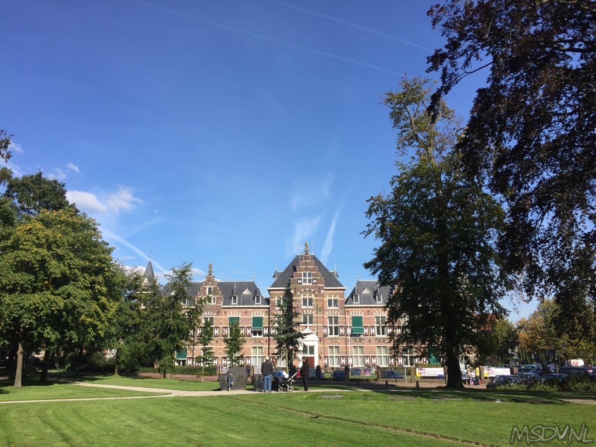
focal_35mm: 29
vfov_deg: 48.2
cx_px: 298
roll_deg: -0.9
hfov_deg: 61.7
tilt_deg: +15.3
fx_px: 499
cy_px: 224
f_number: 2.2
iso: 32
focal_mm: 4.15
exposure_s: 1/1647
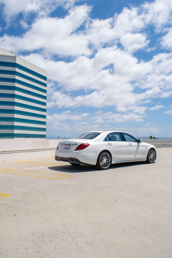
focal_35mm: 27
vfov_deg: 67.4
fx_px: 193
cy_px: 129
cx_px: 86
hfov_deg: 47.9
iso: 360
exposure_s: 1/2000
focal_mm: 18
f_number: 8
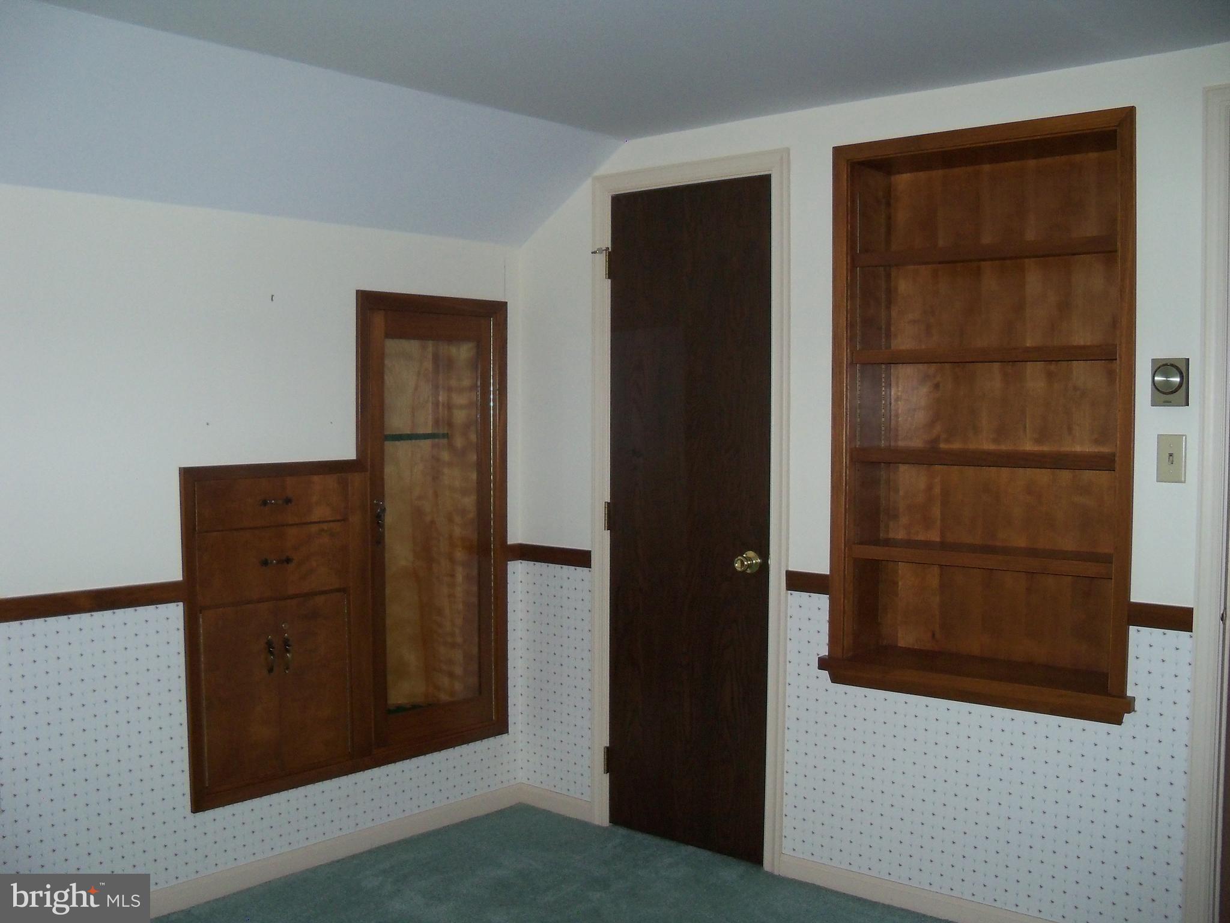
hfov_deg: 52.6
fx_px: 1244
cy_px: 462
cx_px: 615
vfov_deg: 40.7
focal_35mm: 35
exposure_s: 1/30
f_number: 3.5
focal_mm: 6.2
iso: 200
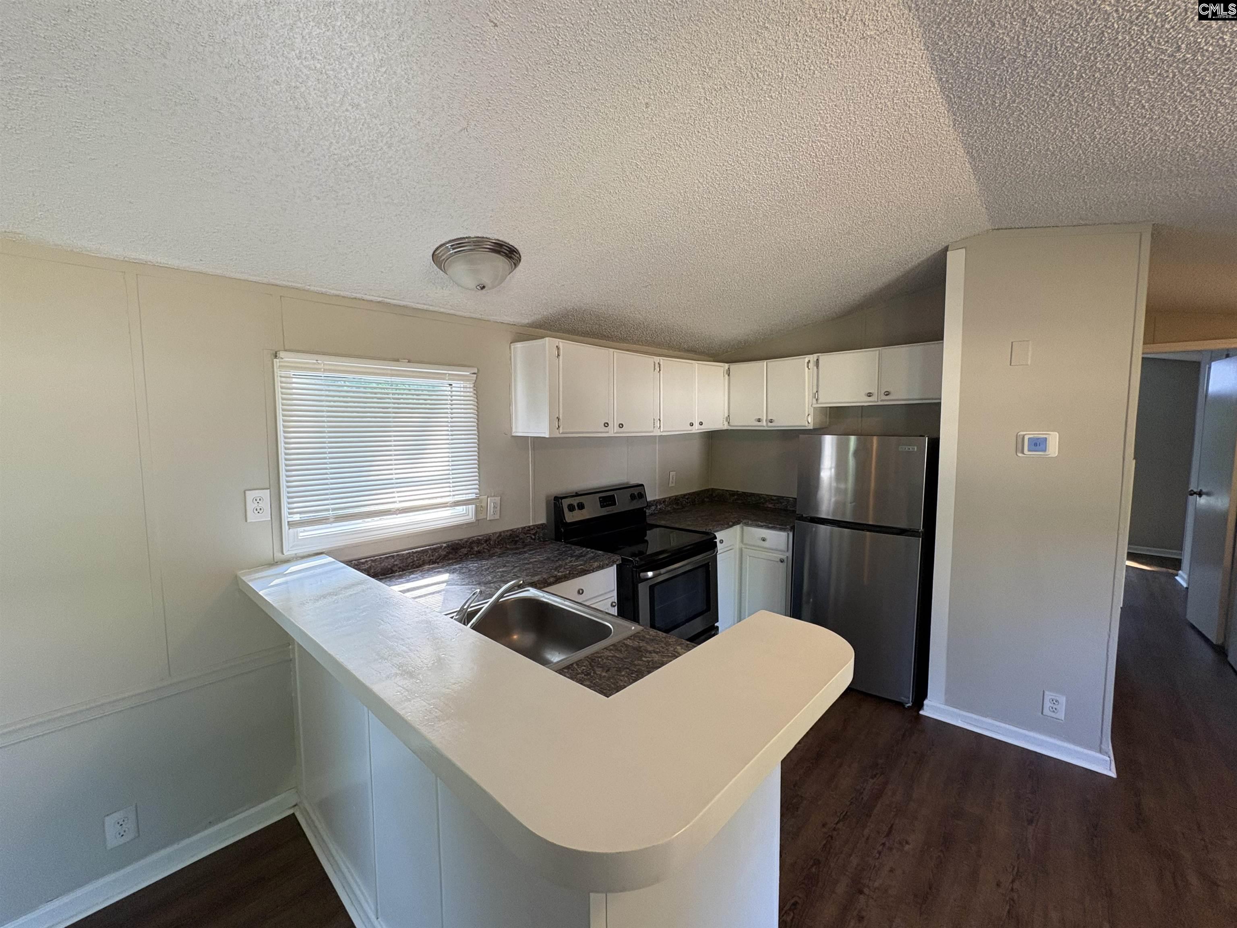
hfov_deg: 102.1
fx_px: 500
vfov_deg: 85.7
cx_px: 618
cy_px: 464
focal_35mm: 14
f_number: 2.2
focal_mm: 2.22
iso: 250
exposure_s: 1/71
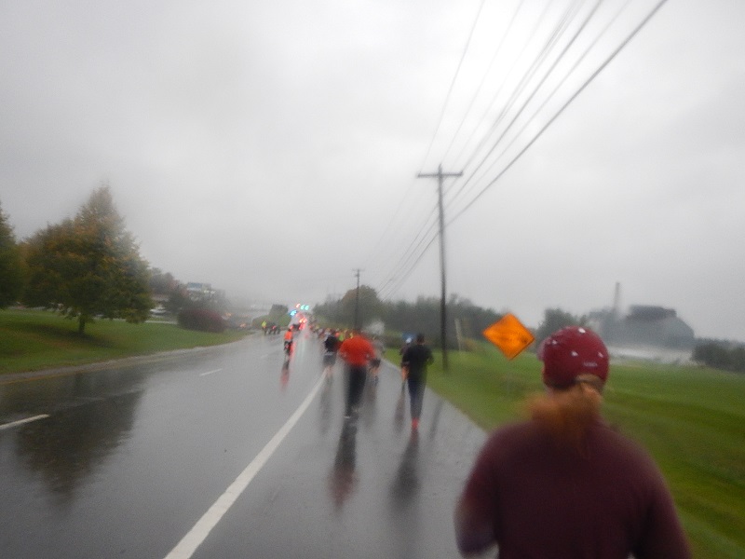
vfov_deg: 49.7
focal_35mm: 28
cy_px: 280
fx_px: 603
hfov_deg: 63.4
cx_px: 372
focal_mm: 5
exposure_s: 1/30
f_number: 3.9
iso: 280
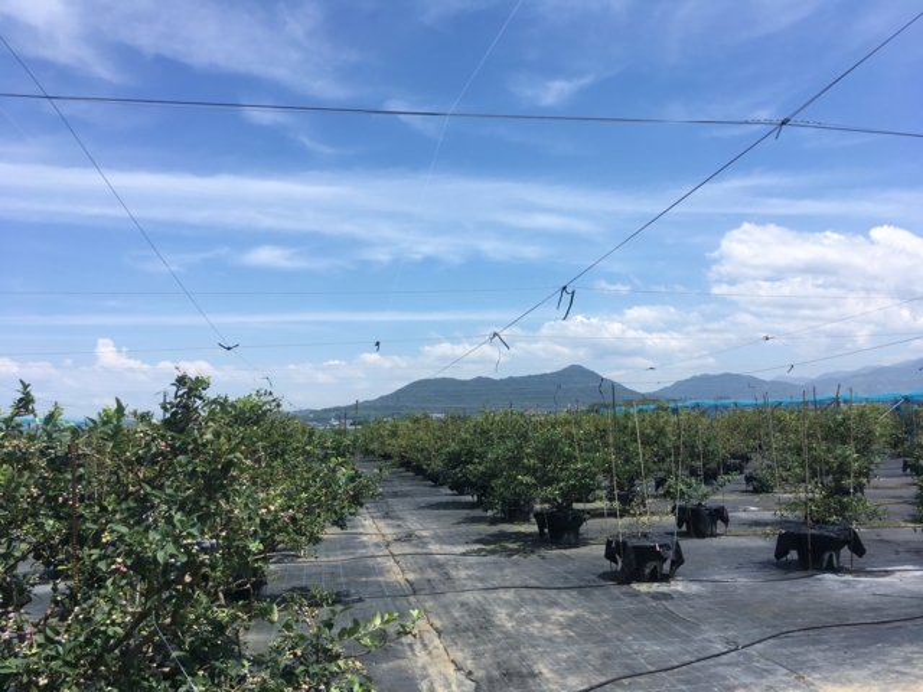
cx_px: 462
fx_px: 773
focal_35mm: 29
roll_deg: +2.7
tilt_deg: +5.4
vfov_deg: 48.2
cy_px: 346
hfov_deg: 61.7
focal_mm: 4.15
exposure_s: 1/1637
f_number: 2.2
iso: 25
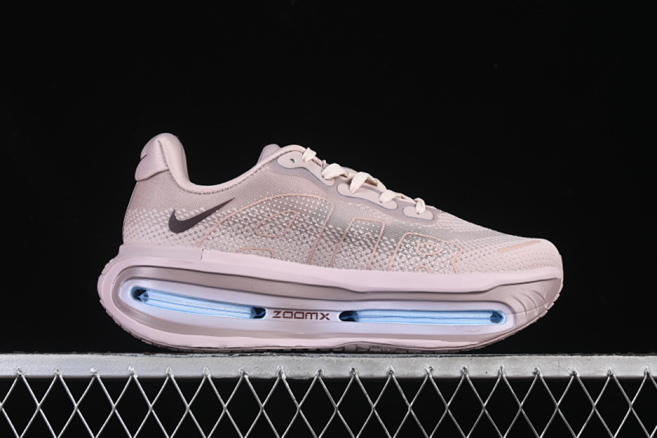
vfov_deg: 18.2
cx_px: 328
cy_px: 219
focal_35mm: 75
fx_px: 1369
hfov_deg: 27.0
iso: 160
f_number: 8
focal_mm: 50
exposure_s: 1/80
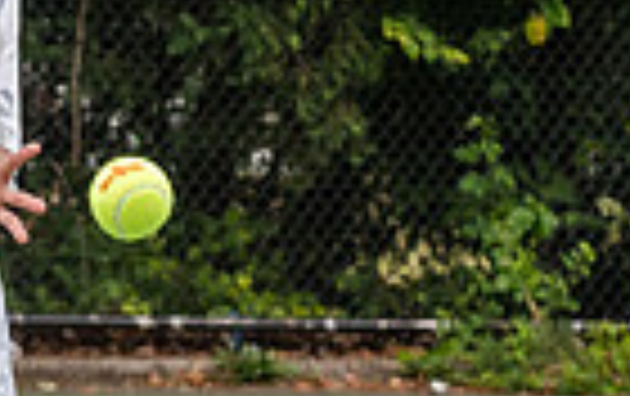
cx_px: -74
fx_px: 5125
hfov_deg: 7.0
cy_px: 67
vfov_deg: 4.4
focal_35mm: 298
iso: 1000
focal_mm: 66
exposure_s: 1/1000
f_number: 5
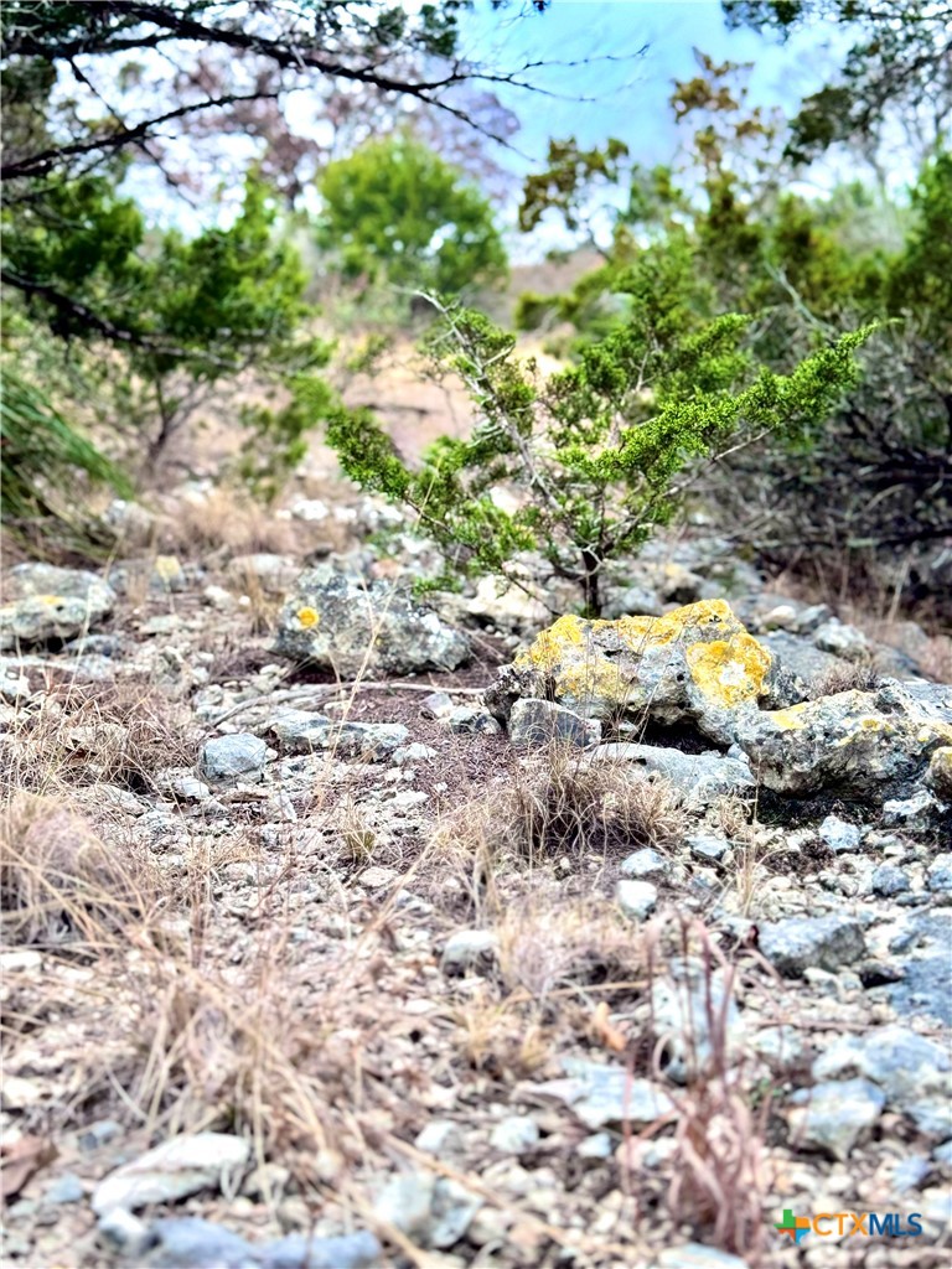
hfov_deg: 30.3
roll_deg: +7.3
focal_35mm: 48
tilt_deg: -4.3
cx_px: 476
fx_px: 1760
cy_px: 634
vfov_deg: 39.7
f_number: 1.78
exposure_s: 1/430
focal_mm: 6.76
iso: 64
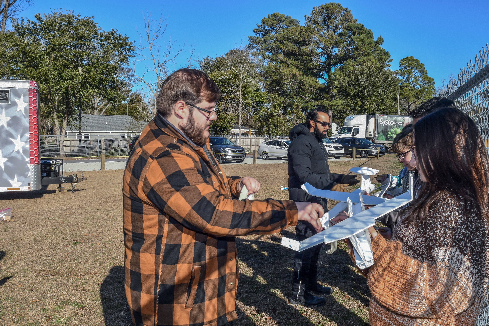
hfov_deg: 53.1
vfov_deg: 36.9
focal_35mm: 36
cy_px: 163
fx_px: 489
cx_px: 244
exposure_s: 1/250
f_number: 14
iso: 320
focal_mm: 24
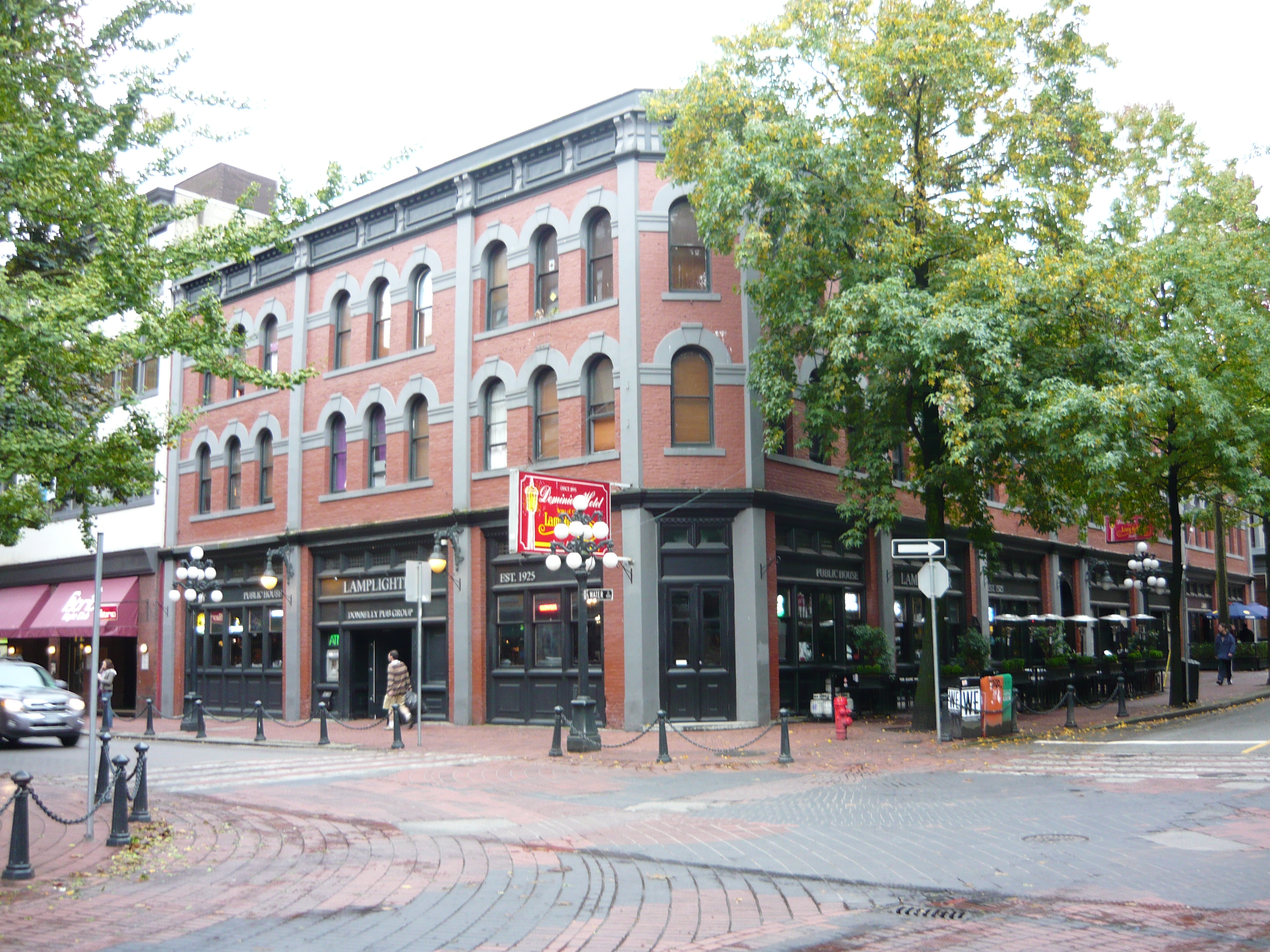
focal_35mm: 33
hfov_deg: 55.4
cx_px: 635
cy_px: 476
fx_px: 1211
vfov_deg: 42.9
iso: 125
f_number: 2.8
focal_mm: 5.5
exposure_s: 1/30
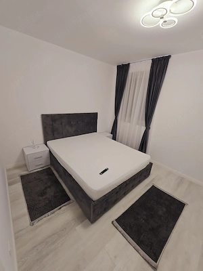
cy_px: 136
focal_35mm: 13
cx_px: 102
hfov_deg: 89.9
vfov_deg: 106.2
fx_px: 102
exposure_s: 1/50
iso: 50
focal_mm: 2.2
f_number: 2.2
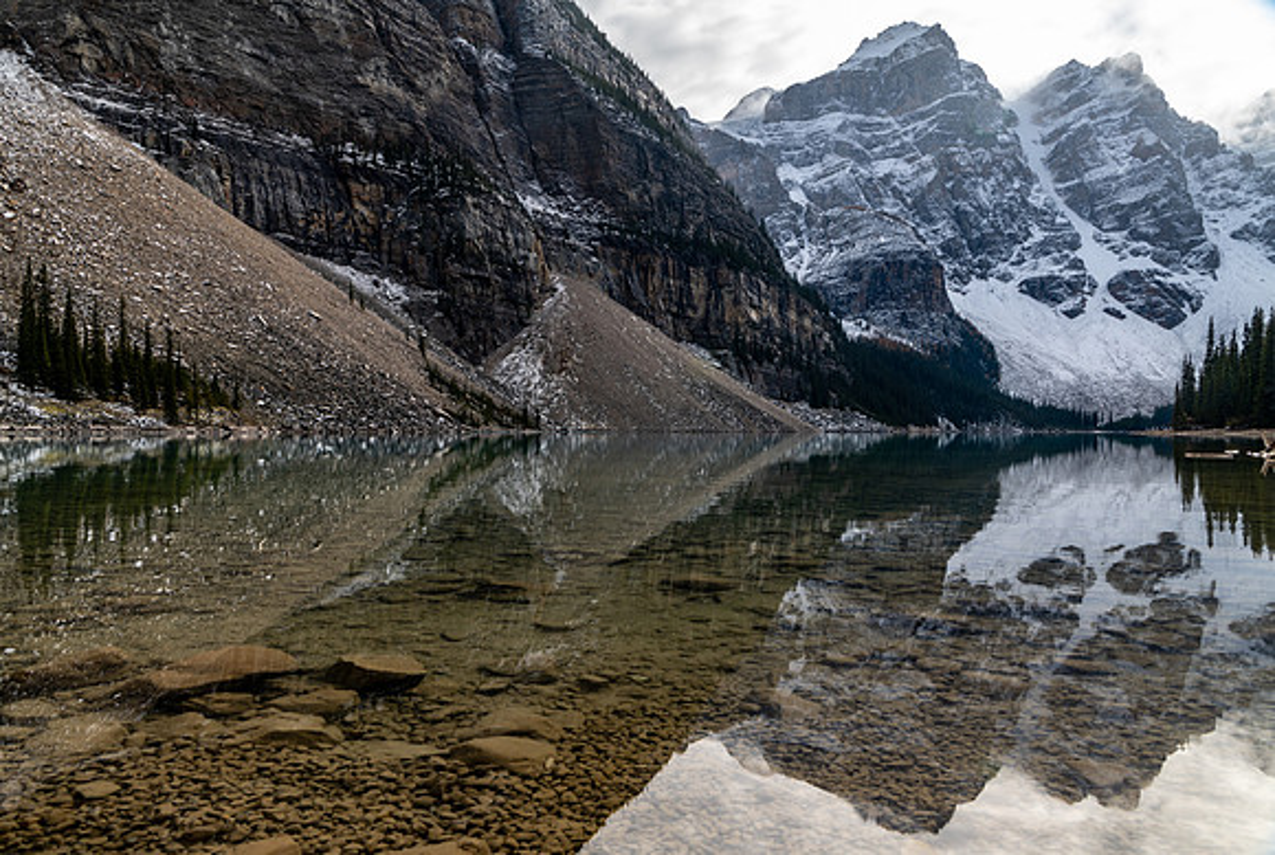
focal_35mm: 27
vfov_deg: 48.3
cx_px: 615
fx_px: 953
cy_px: 440
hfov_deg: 67.6
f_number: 13
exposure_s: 1/13
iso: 64
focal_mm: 26
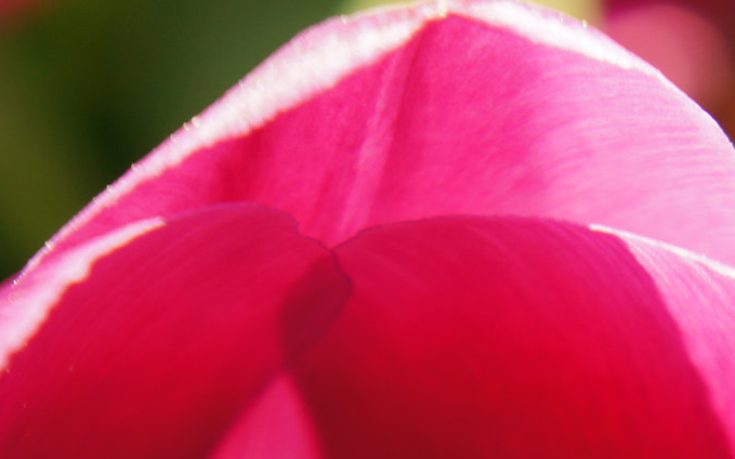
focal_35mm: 254
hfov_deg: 8.3
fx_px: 5077
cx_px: 626
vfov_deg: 5.1
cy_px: 716
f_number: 6.3
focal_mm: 55
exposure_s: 1/100
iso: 200
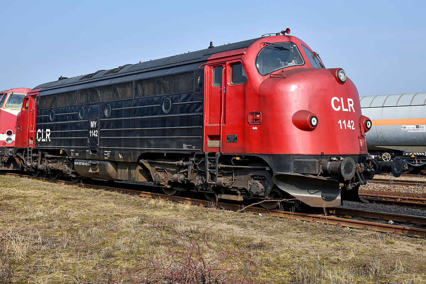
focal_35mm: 39
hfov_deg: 49.6
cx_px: 213
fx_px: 461
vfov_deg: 34.2
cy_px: 142
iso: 200
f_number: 8
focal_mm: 26
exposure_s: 1/500
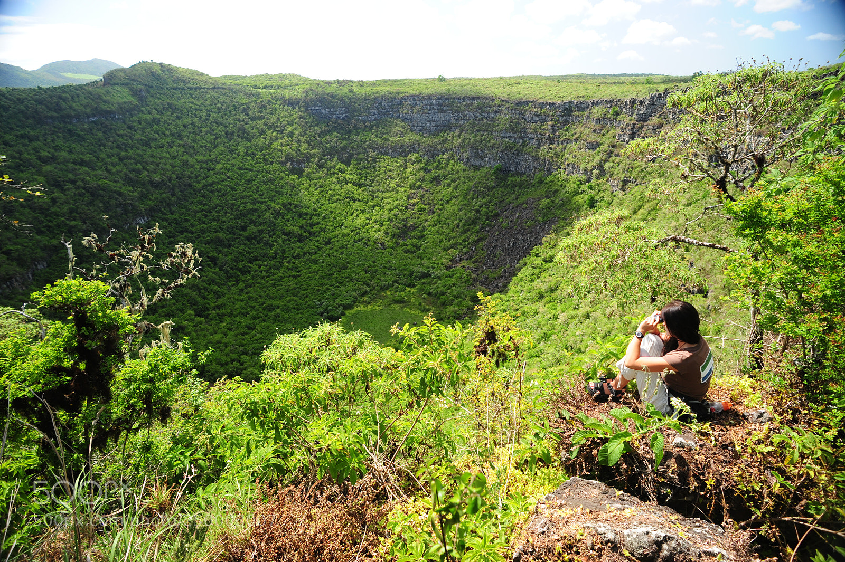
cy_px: 281
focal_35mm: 18
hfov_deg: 90.0
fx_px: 422
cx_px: 422
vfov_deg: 67.3
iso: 320
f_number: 6.3
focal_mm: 18
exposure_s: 1/160
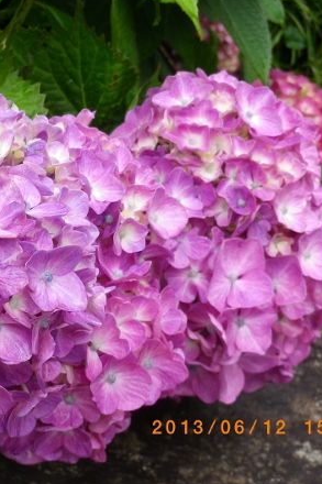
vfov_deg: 32.4
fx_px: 832
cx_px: 87
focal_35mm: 62
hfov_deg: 21.7
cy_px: 224
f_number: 3.9
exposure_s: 1/125
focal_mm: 7.3
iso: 80
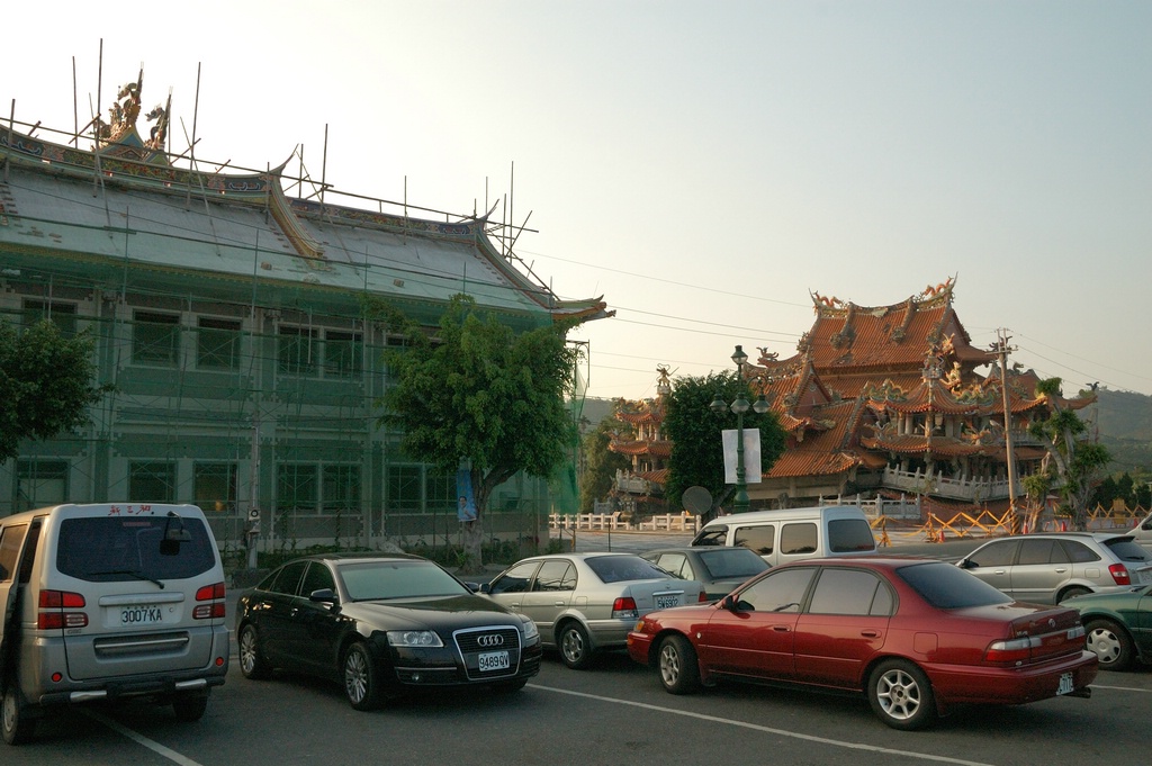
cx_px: 576
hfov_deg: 57.3
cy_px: 383
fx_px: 1055
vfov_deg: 39.9
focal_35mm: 33
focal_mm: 22
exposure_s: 1/640
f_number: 6.3
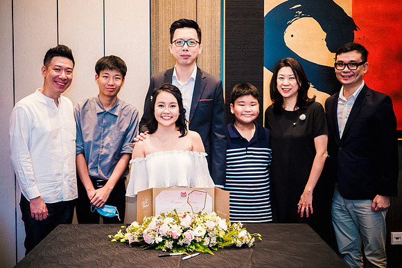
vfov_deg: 26.3
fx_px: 573
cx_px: 191
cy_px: 134
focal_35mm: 51
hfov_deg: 38.6
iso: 800
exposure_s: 1/100
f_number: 1.8
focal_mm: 23
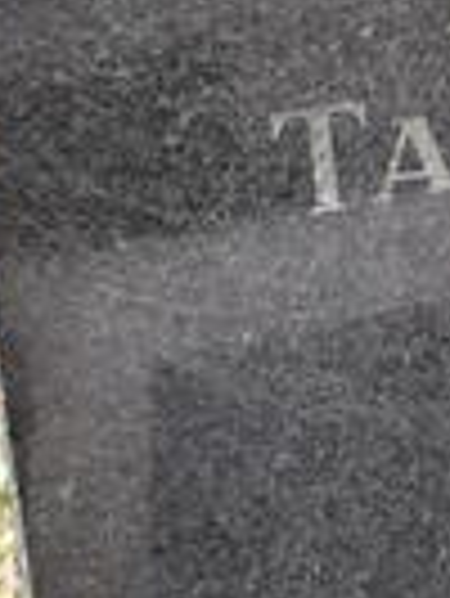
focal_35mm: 113
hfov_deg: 11.8
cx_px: 886
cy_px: -261
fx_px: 1955
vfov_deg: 16.1
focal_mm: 4.6
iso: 80
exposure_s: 1/50
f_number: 2
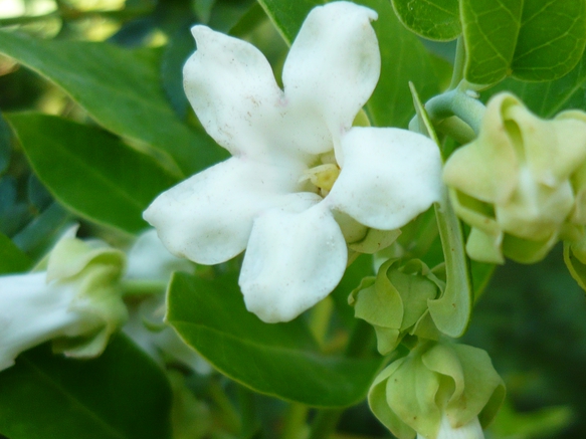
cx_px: 386
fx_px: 982
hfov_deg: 33.0
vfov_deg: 25.2
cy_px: 269
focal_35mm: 58
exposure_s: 1/100
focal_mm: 5.5
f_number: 2.8
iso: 100
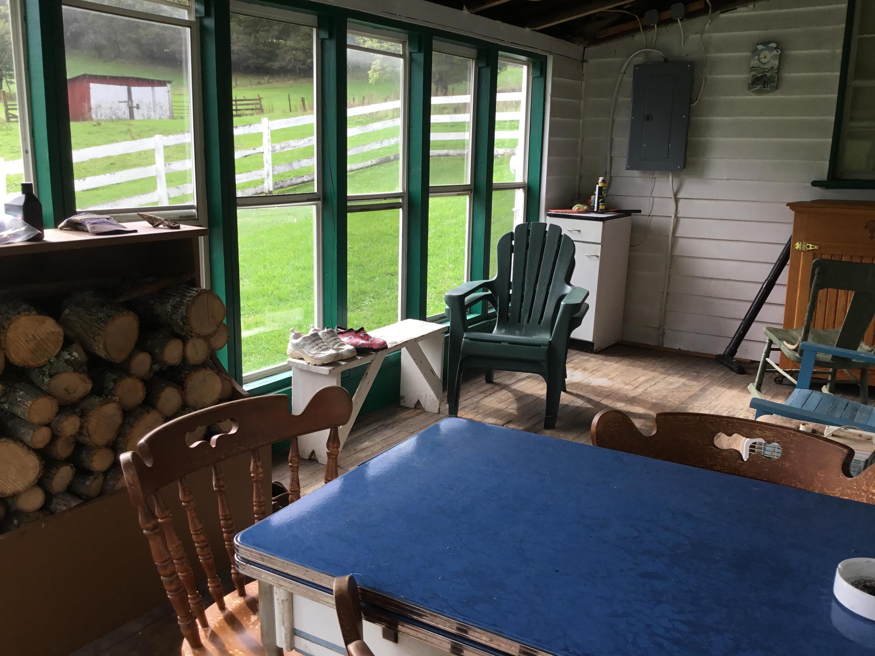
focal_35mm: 31
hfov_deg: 58.4
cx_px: 438
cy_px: 328
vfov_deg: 45.4
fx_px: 784
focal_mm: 3.3
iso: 25
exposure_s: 1/120
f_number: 2.4
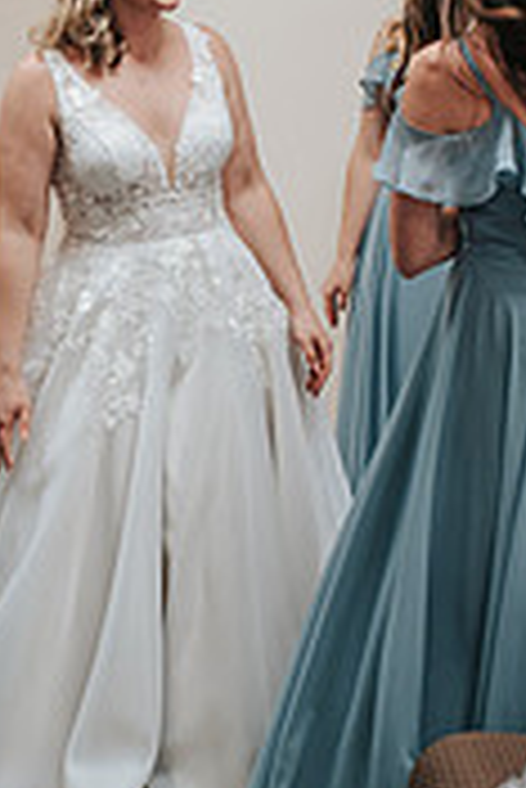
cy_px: 320
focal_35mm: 90
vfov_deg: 22.6
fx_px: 1968
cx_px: 184
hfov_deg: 15.2
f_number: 2.8
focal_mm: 35
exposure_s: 1/125
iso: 500
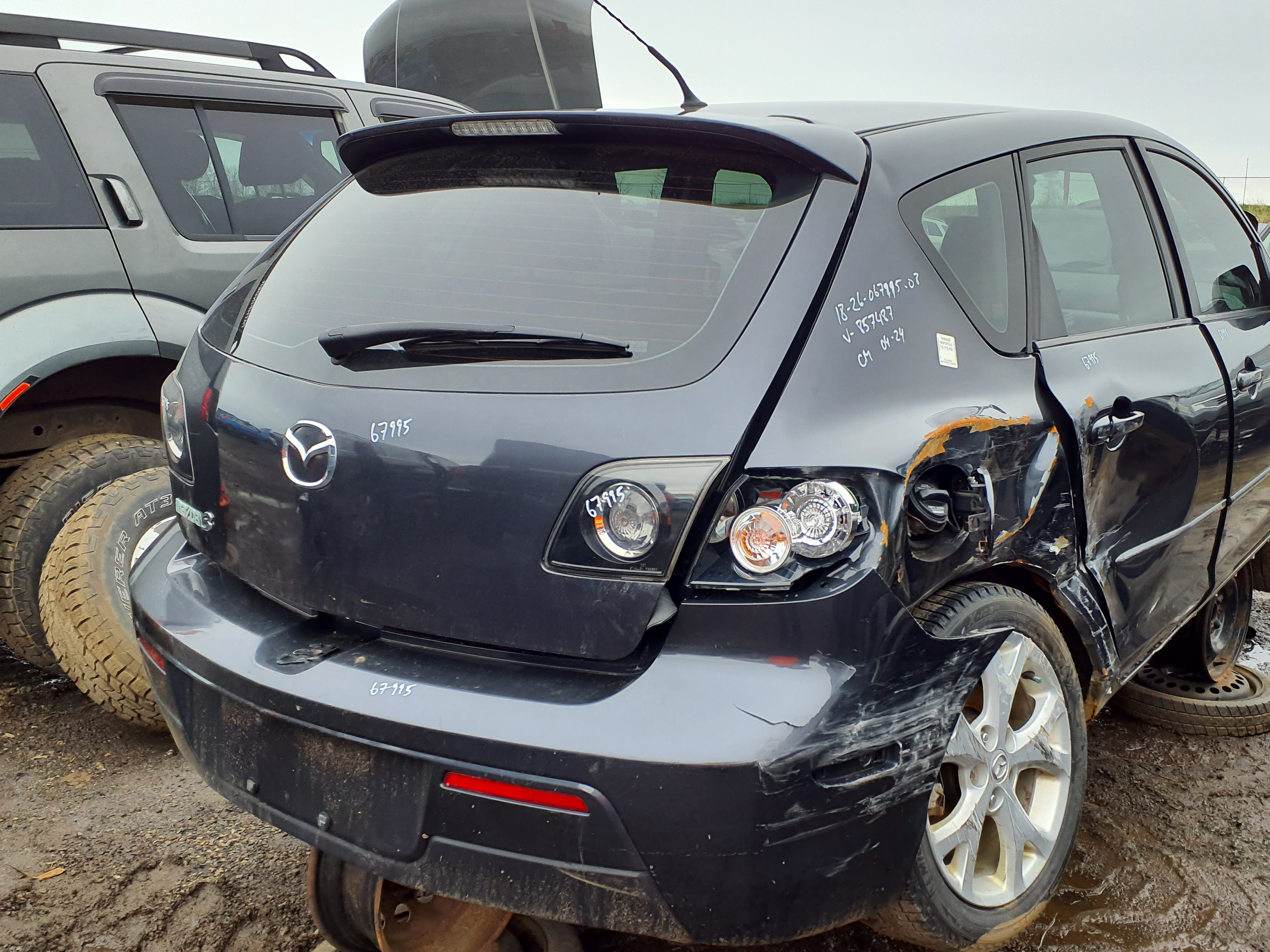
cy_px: 507
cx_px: 718
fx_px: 1174
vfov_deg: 44.1
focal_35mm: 32
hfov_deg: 56.6
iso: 40
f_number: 1.9
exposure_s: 1/342
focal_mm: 3.58
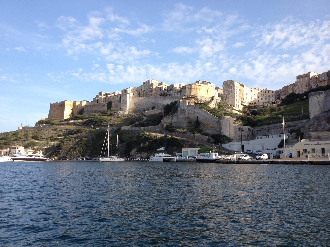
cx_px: 165
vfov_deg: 40.7
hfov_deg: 52.6
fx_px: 334
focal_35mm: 35
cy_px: 124
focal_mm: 4.28
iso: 64
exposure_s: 1/789
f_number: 2.4
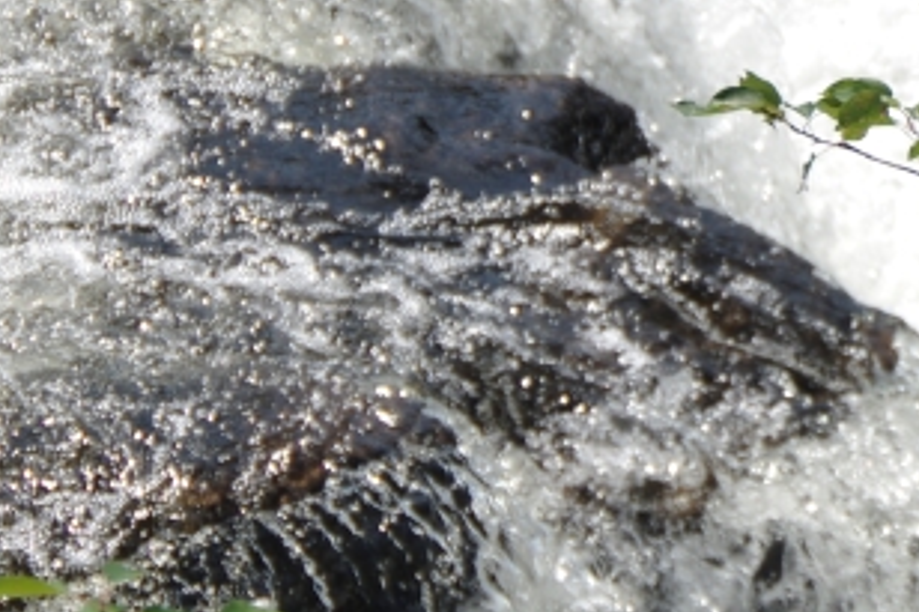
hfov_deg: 5.7
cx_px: 1398
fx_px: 9159
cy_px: 21
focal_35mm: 359
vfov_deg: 3.8
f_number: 8
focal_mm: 68
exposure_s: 1/500
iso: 100
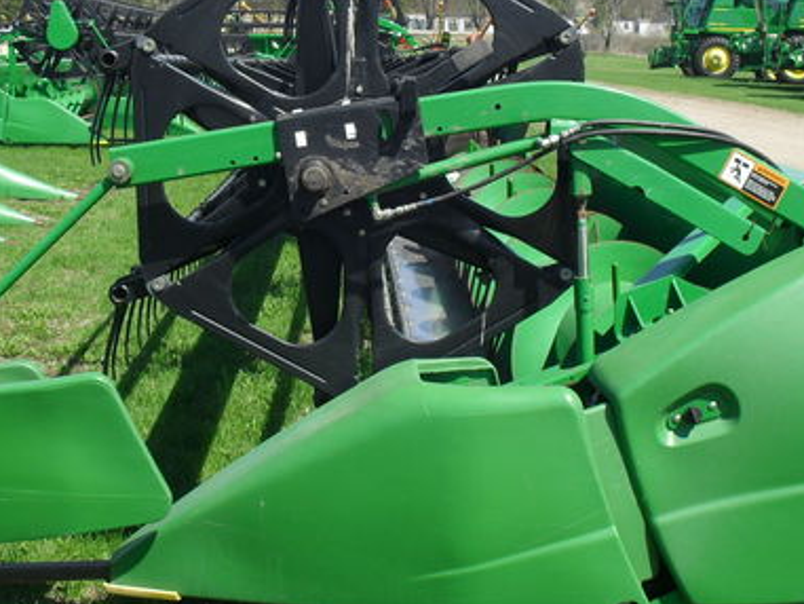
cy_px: 245
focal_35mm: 50
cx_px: 401
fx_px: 1162
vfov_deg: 29.1
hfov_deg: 38.2
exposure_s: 1/125
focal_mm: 6.3
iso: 100
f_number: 8.4
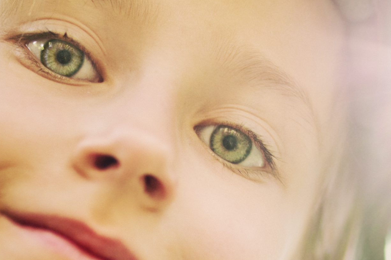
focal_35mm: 294
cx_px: 260
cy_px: 176
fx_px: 3192
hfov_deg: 7.0
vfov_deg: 4.7
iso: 200
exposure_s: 1/500
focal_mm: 85
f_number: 1.6
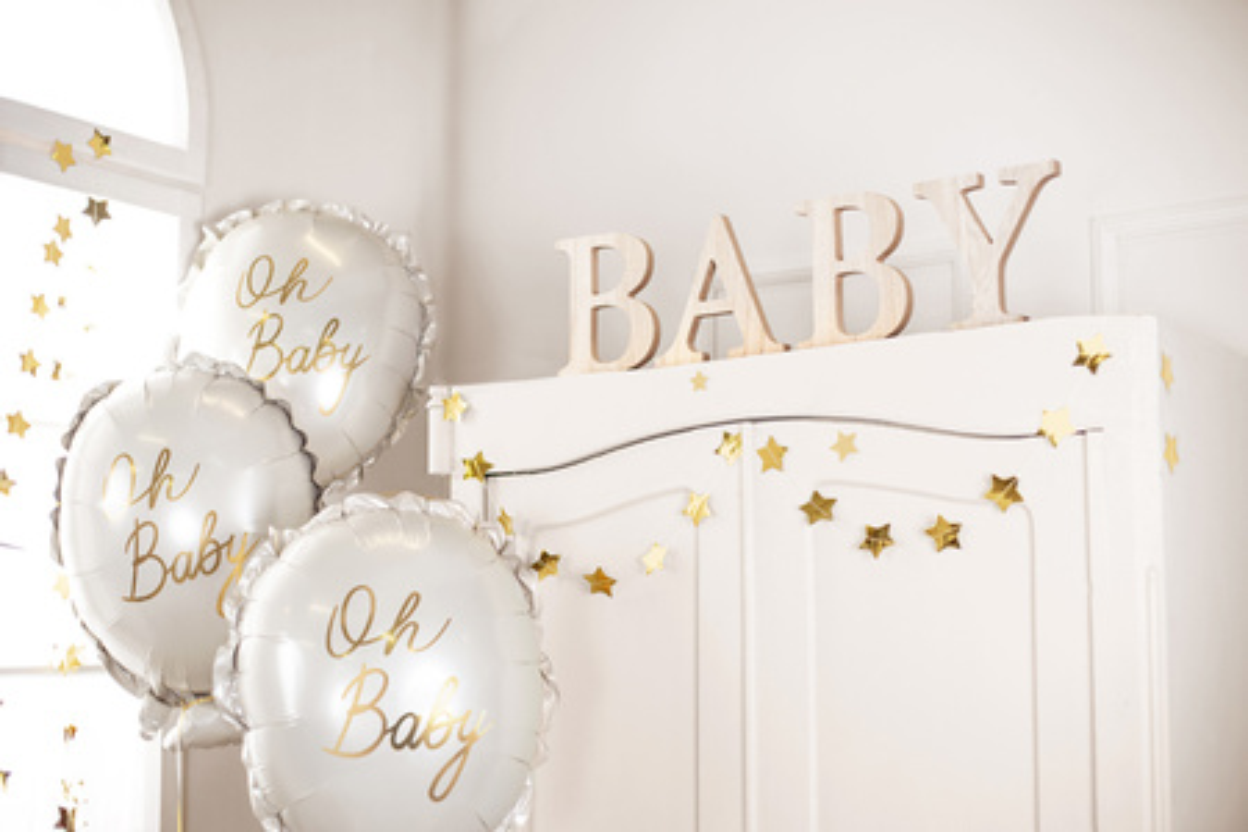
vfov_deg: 27.0
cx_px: 624
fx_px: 1733
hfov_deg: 39.6
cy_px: 416
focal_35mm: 50
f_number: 2.2
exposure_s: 1/125
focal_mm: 50
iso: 160
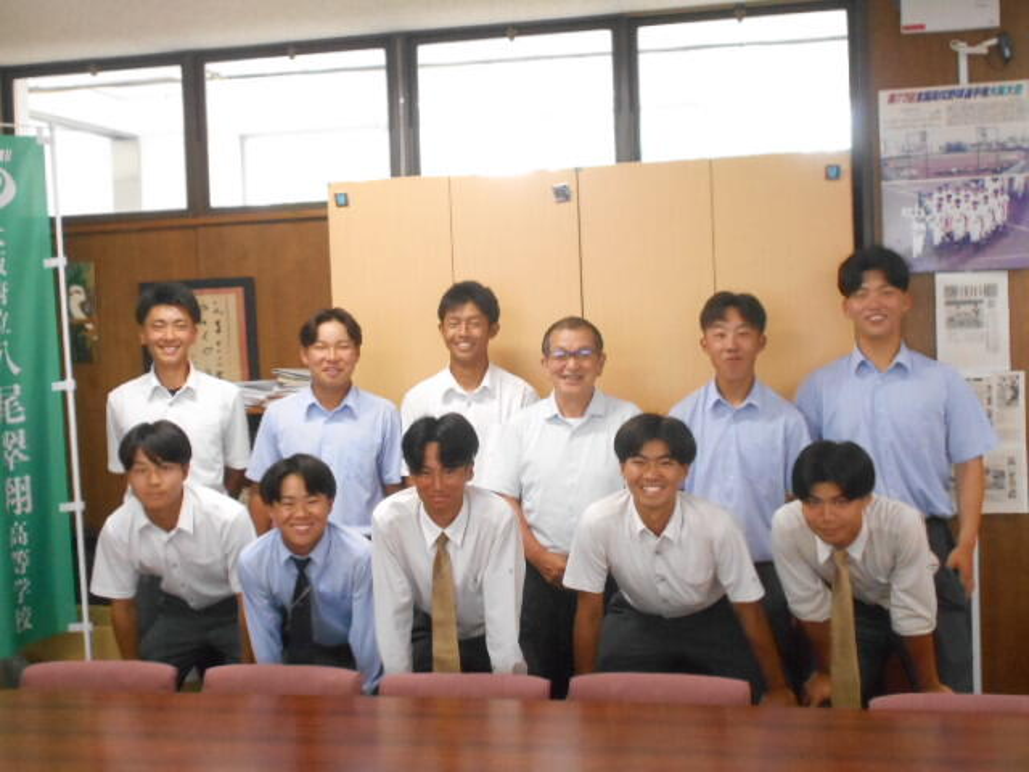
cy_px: 386
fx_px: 1486
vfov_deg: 29.1
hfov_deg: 38.2
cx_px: 514
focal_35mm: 50
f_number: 4.5
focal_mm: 8.8
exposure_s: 1/60
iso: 800
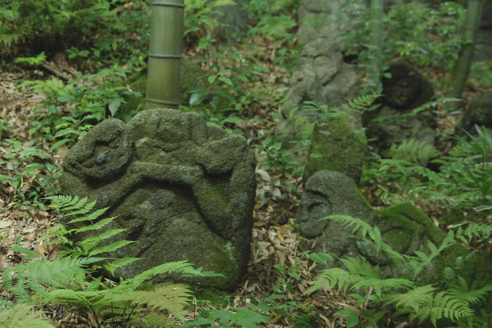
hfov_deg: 27.0
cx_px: 246
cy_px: 164
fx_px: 1025
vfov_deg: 18.2
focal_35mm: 75
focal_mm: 50
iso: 200
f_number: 2.8
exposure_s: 1/45
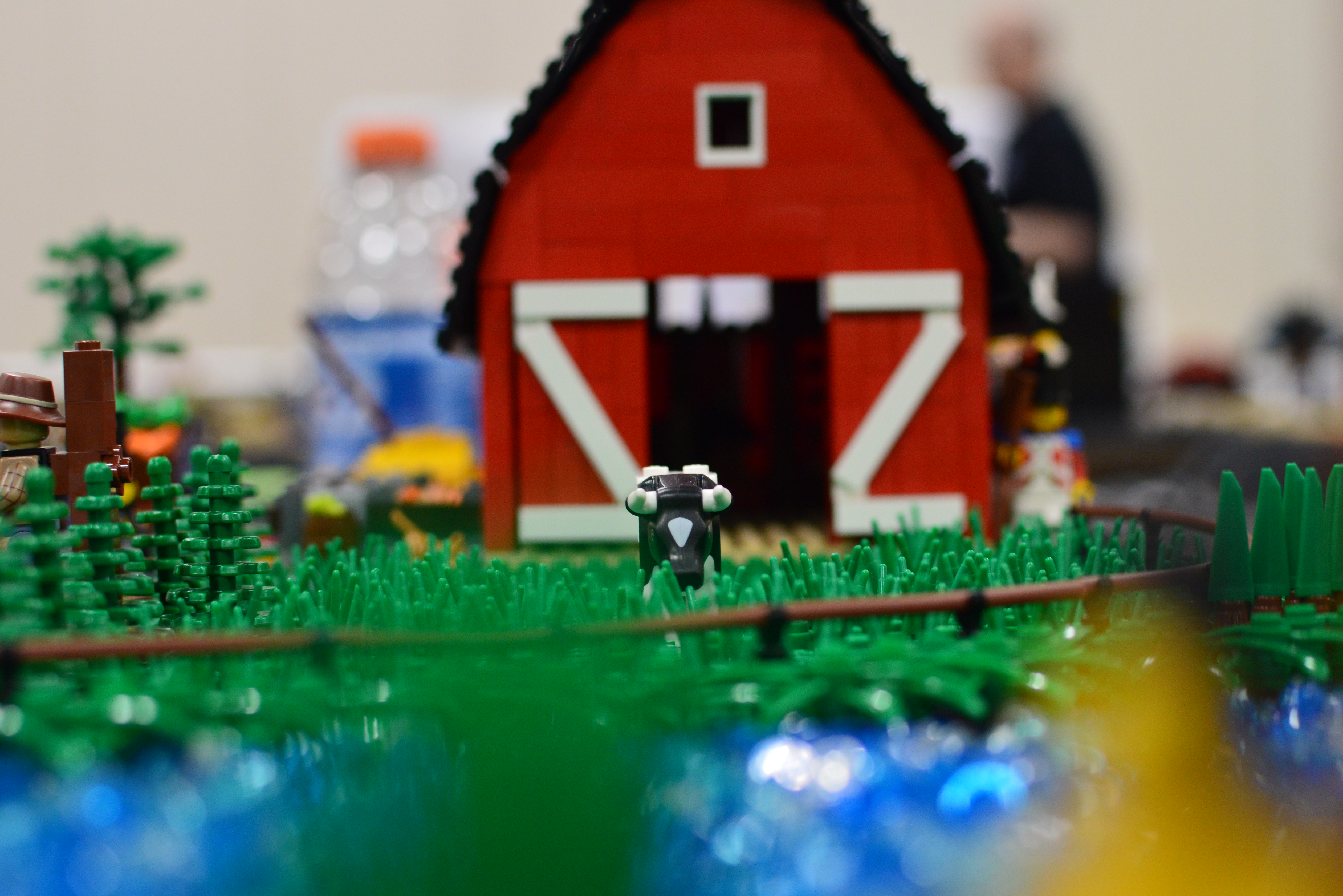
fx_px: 2335
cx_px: 701
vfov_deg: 21.7
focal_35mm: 63
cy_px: 498
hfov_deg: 32.1
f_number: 3.5
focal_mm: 35
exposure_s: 1/60
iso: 800
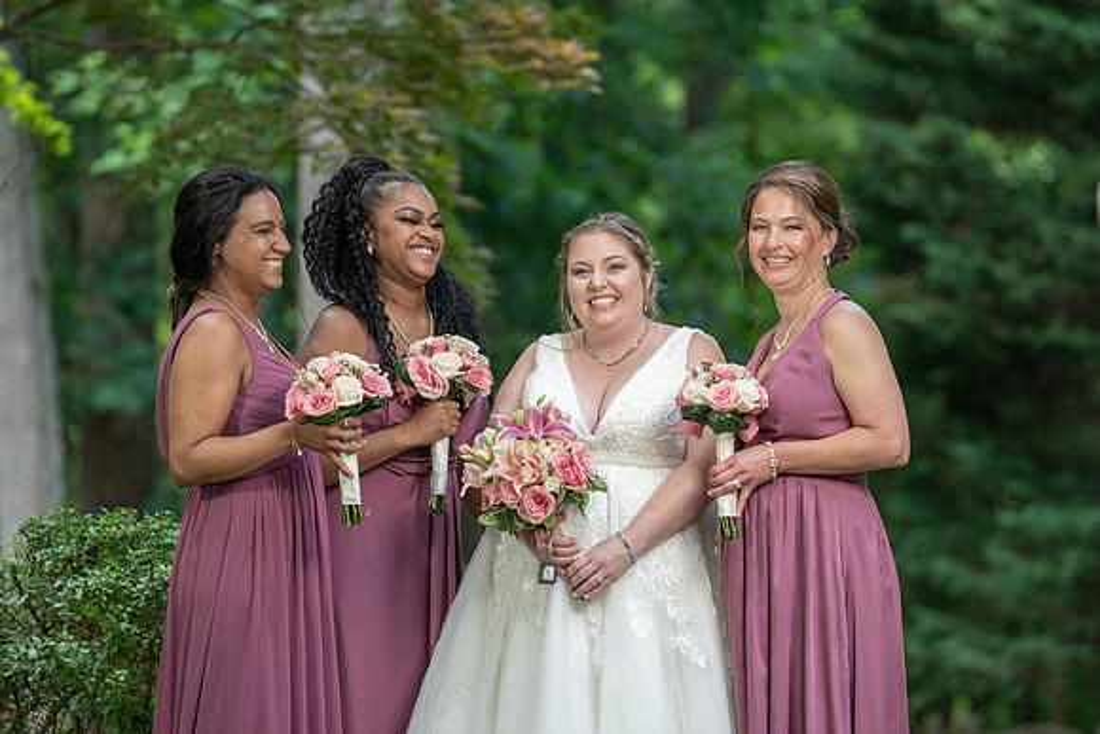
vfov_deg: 7.3
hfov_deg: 10.9
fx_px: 5776
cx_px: 550
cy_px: 367
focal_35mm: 189
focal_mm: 189
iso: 400
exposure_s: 1/200
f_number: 4
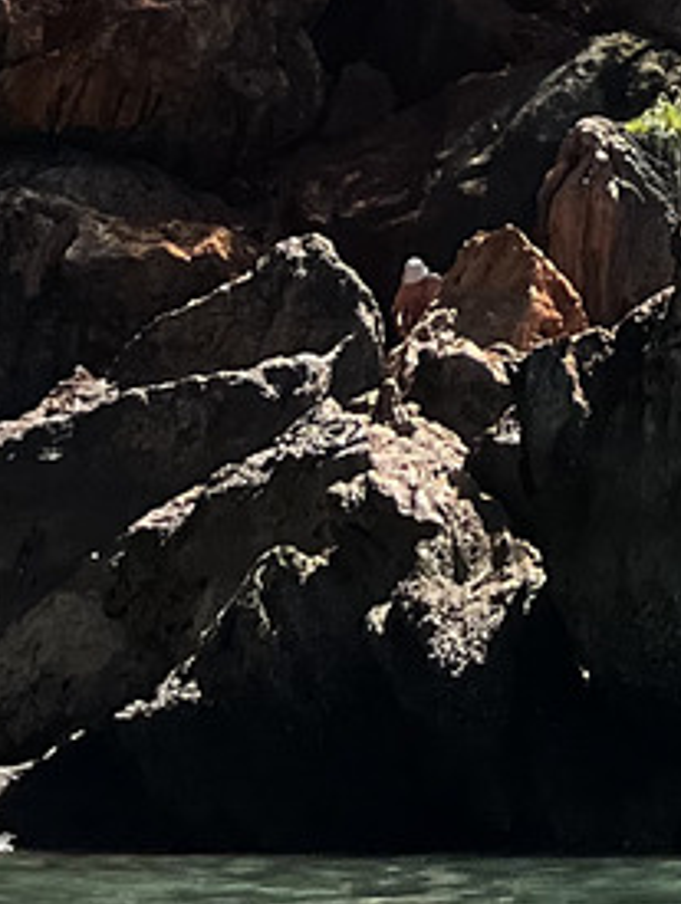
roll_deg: +0.2
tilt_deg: +31.0
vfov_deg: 10.3
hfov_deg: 8.9
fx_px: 3952
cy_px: -1614
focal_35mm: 151
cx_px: 1642
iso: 50
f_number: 1.5
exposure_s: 1/5076
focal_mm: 5.7
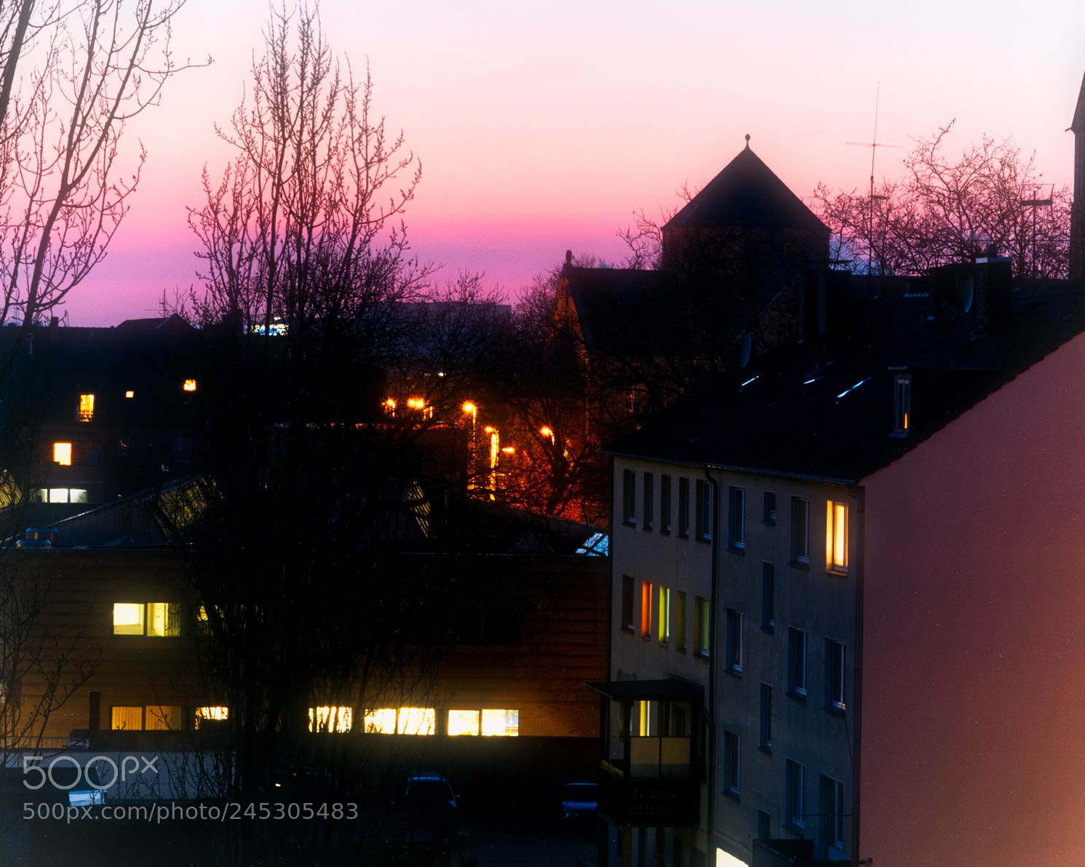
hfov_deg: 14.8
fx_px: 4173
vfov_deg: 11.9
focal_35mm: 130
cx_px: 560
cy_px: 431
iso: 200
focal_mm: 60
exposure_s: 13
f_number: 11
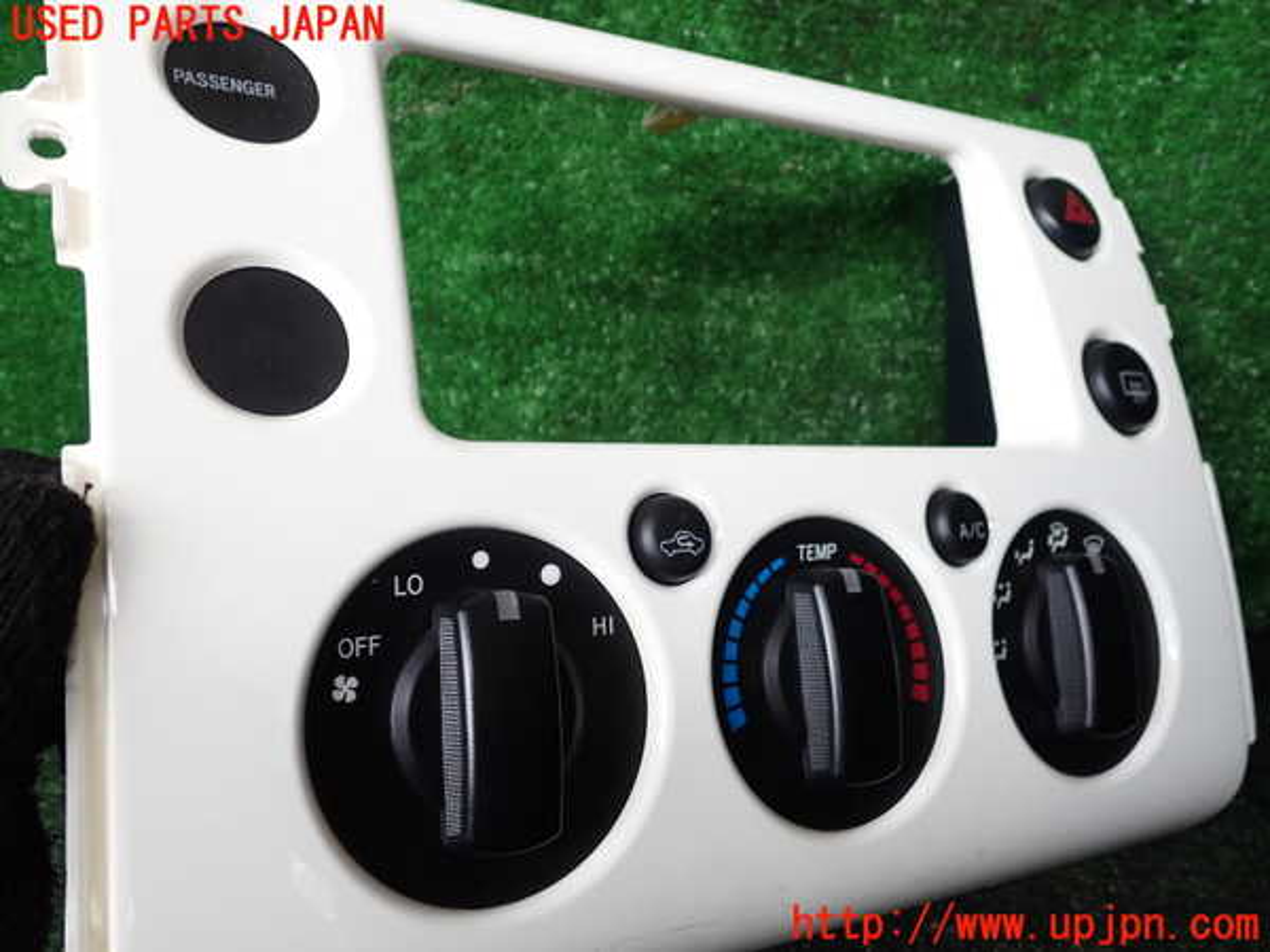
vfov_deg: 46.8
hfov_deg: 60.0
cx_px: 635
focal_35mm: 30
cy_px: 476
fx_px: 1101
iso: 160
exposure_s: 1/60
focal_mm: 5.4
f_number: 2.3
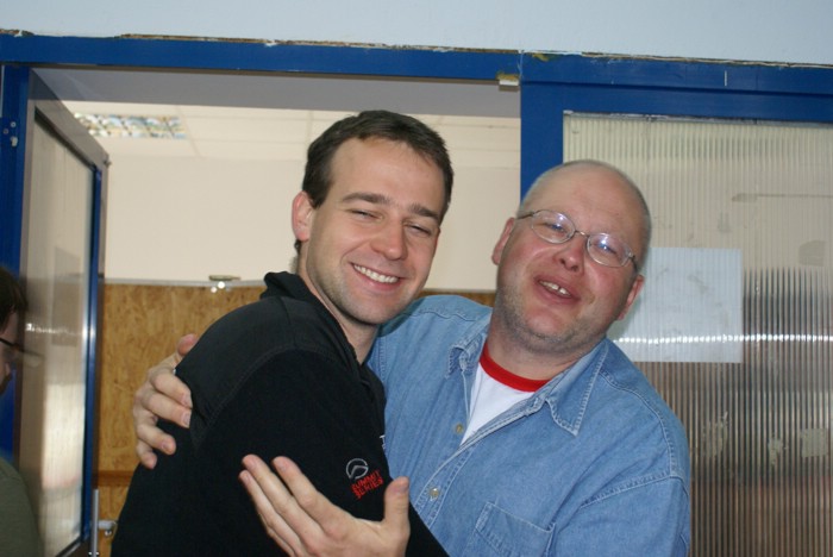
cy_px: 278
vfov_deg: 29.9
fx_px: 1042
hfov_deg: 43.6
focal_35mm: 45
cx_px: 416
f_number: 5.6
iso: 800
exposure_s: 1/30
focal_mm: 30
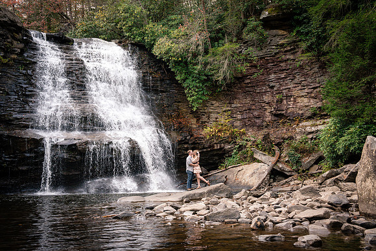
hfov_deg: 49.5
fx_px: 407
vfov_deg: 34.2
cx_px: 188
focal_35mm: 39
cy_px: 126
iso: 2000
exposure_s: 1/160
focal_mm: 39
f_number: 8
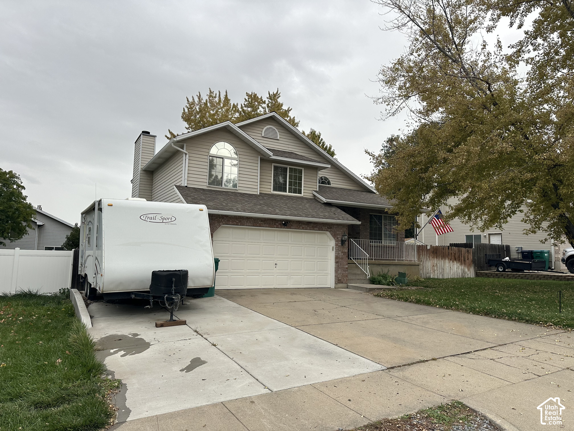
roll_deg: -0.9
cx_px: 287
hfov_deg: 71.6
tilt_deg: +5.6
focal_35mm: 24
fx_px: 398
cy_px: 216
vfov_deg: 56.8
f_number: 1.78
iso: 80
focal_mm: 6.86
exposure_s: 1/704
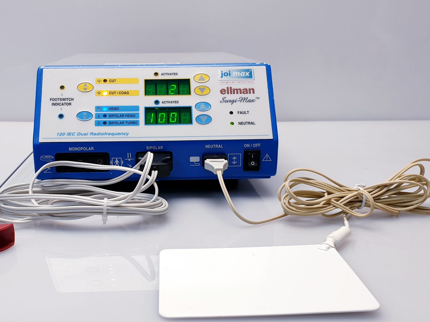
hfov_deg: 49.6
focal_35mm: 37
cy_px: 170
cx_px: 159
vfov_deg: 38.6
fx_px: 460
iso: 50
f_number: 2.4
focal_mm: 4.3
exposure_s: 1/50
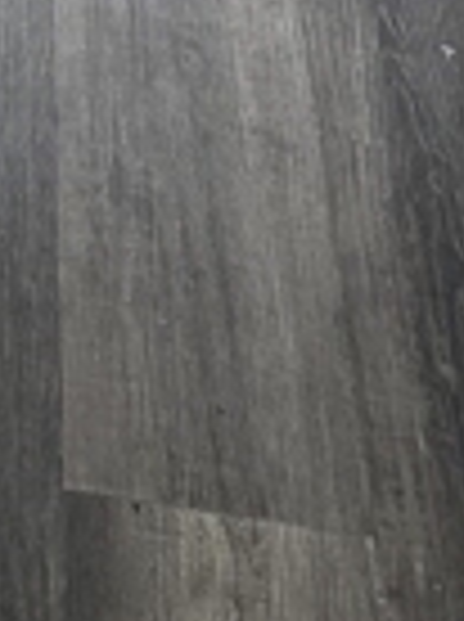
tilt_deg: -16.1
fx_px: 2600
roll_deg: -0.8
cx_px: -410
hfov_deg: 9.6
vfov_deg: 11.0
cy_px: -968
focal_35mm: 145
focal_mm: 5.7
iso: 50
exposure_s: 1/411
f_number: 1.5
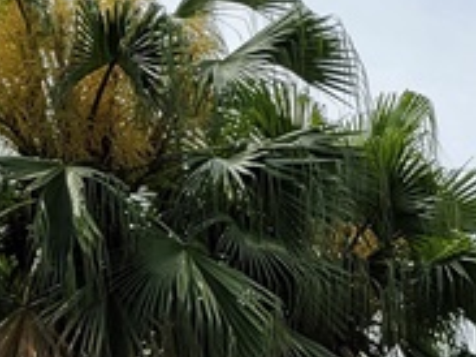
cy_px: 696
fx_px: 1951
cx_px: 1056
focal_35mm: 142
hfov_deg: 11.9
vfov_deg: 9.8
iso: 40
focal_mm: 5.4
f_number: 1.8
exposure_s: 1/3117
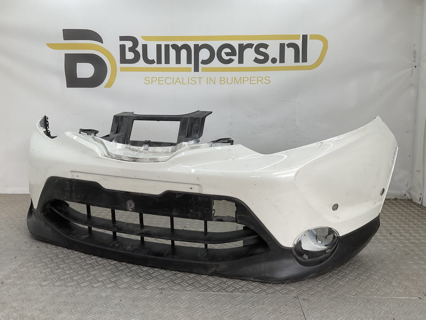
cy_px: 160
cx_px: 213
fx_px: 357
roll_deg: -1.2
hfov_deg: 61.7
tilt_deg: -8.1
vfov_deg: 48.2
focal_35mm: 29
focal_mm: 3
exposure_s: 1/202
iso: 16
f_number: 1.8
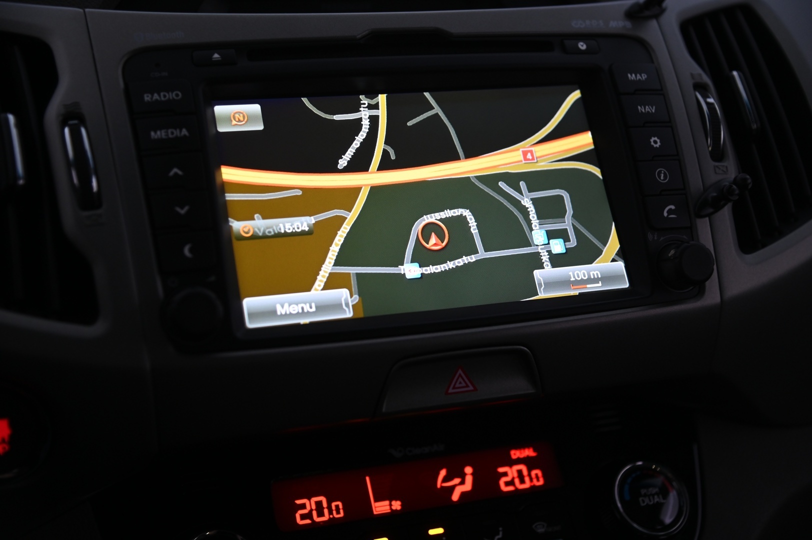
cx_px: 406
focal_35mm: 52
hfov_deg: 38.2
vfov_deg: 25.9
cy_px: 270
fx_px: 1172
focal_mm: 52
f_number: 4
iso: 1000
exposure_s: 1/50
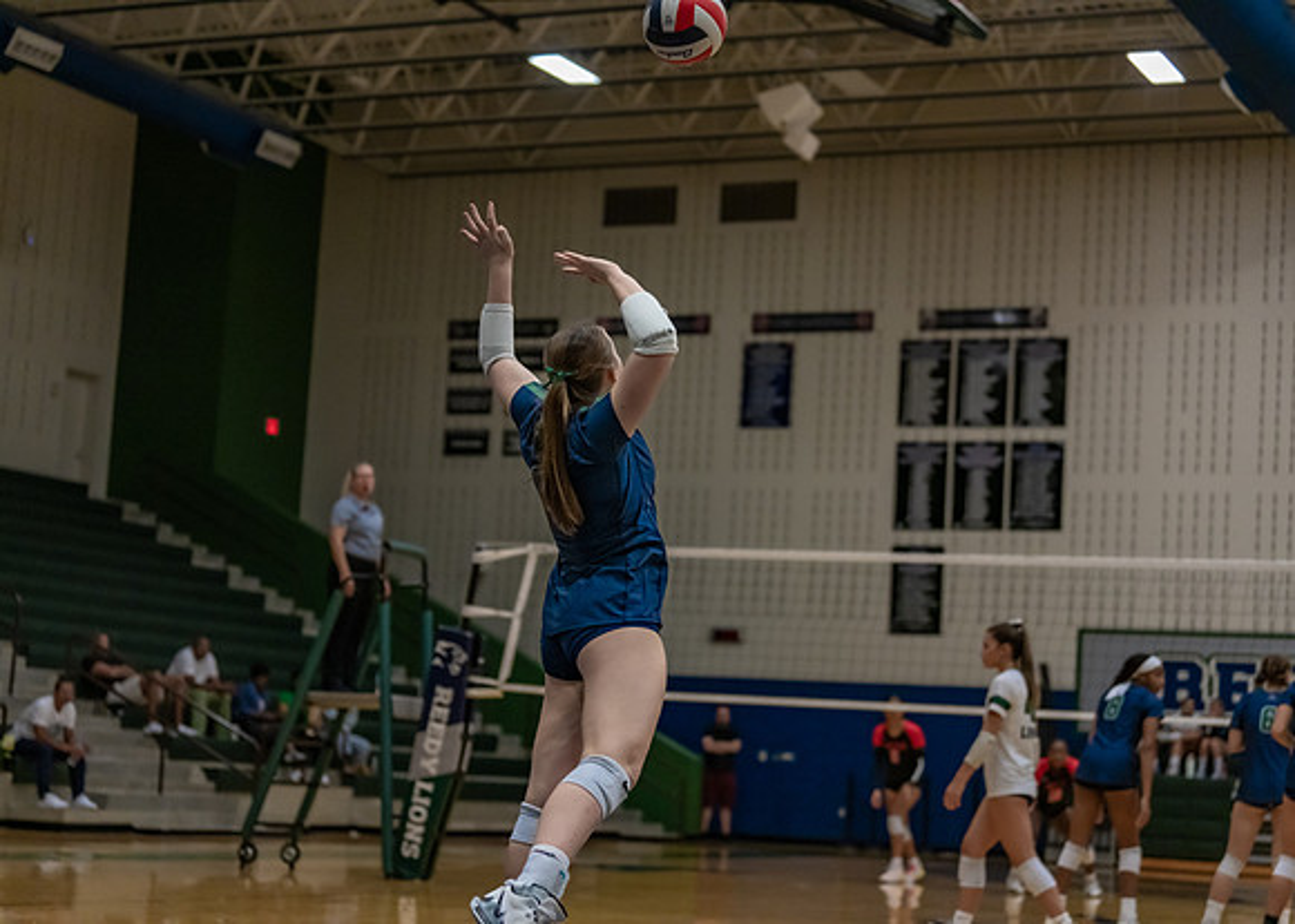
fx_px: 2697
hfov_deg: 27.0
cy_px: 462
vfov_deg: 19.4
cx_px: 648
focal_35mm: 73
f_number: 2.8
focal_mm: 70
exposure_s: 1/1000
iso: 2500
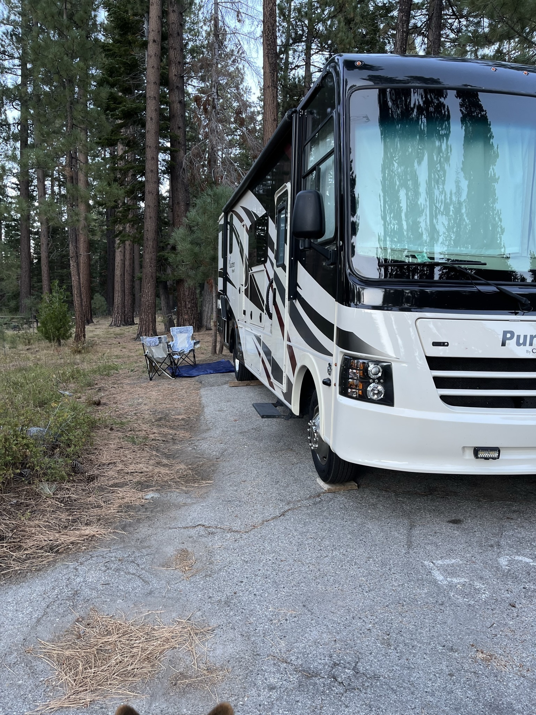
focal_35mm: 26
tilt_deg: -7.6
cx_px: 268
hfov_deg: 53.1
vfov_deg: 67.3
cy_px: 358
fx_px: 537
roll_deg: -0.3
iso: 50
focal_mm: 5.1
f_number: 1.6
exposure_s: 1/121
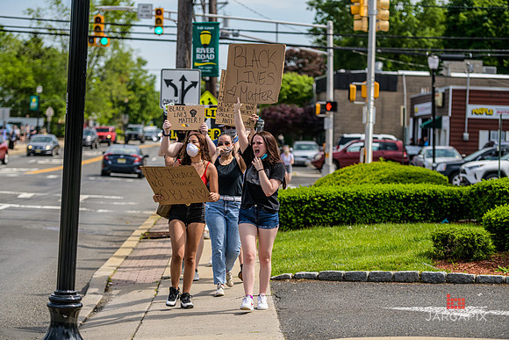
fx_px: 1556
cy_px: 170
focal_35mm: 110
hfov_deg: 18.6
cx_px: 254
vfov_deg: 12.5
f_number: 3.2
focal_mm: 110
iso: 200
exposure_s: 1/2500
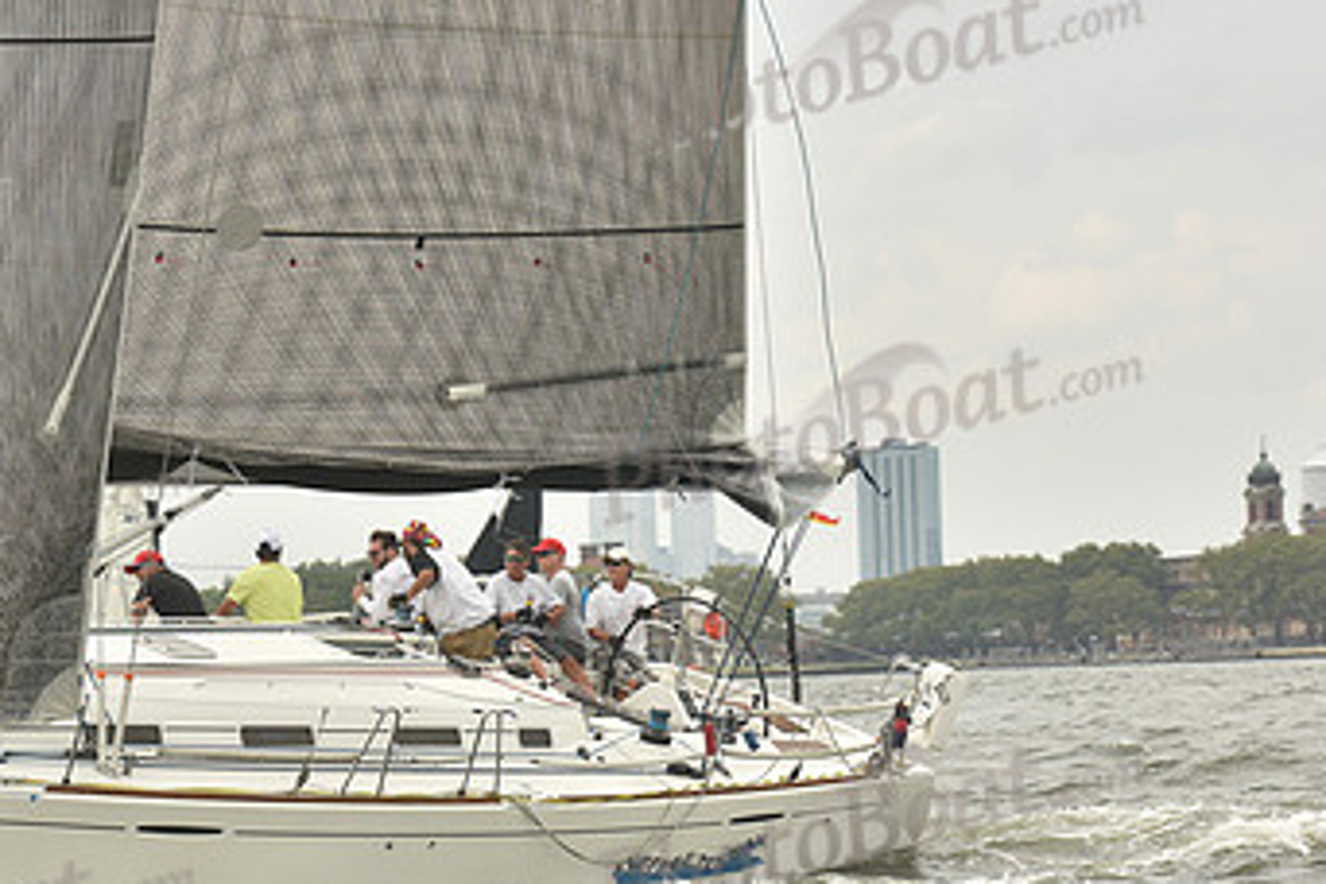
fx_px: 5377
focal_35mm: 146
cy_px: 680
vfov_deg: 9.4
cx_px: 399
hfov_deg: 14.0
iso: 250
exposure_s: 1/800
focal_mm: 86
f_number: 6.3
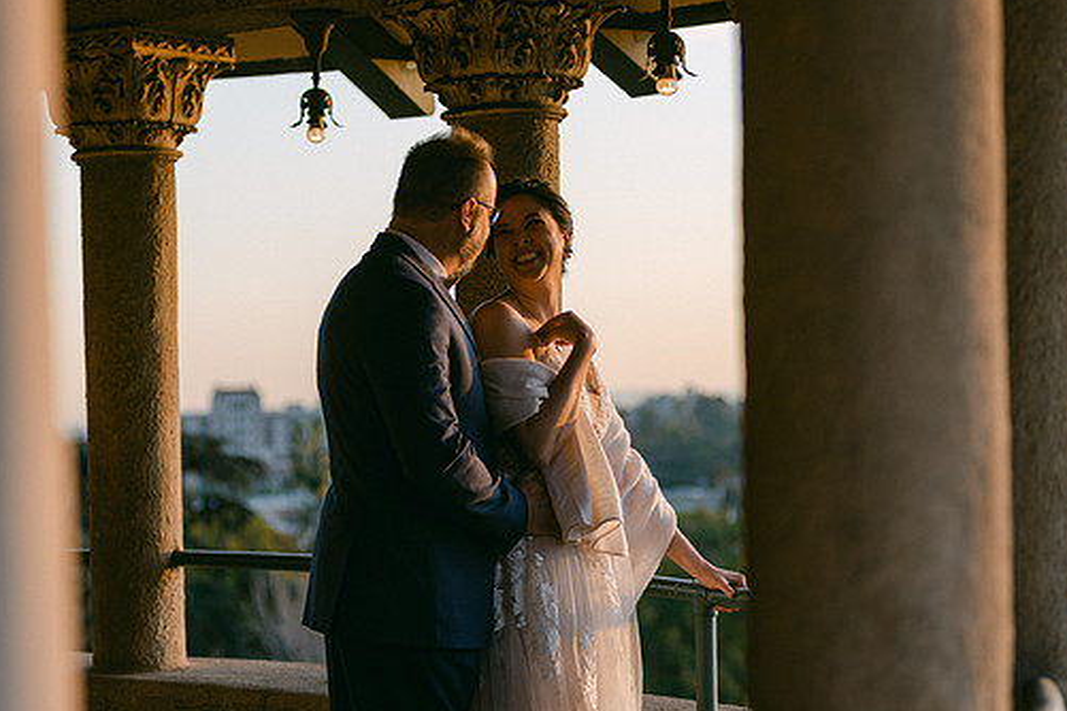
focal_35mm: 96
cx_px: 524
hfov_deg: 21.2
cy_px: 363
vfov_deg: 14.3
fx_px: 2845
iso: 100
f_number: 2.8
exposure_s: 1/320
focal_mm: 80
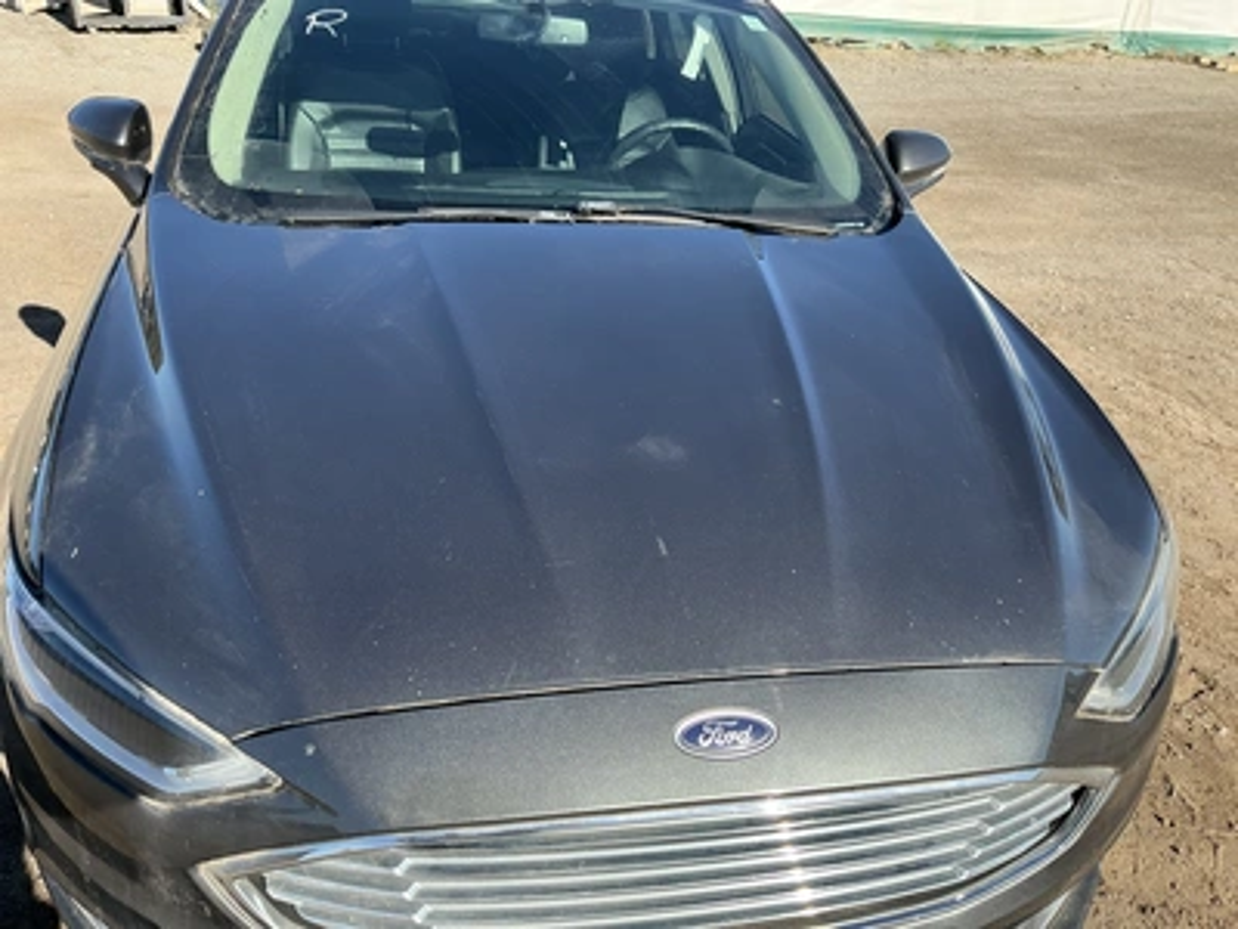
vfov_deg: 49.7
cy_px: 464
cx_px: 619
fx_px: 1001
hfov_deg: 63.4
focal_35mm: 28
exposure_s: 1/674
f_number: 1.8
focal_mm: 3
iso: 25
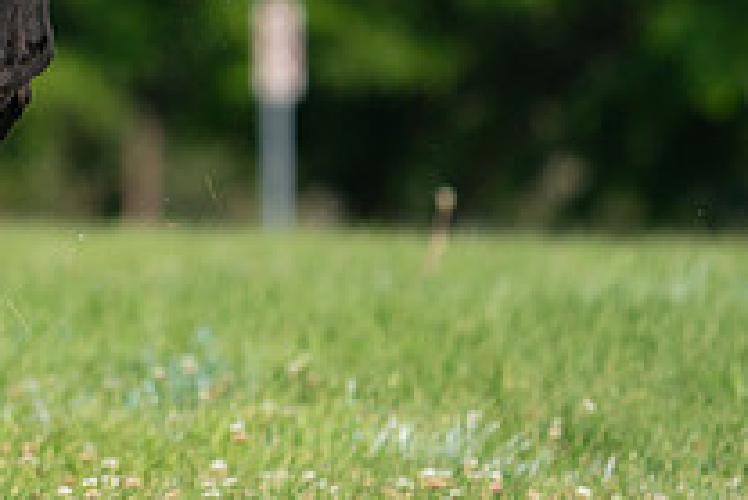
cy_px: -113
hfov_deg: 2.6
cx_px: -169
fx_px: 16197
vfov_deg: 1.8
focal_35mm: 779
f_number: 5.6
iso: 1000
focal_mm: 280
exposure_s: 1/4000
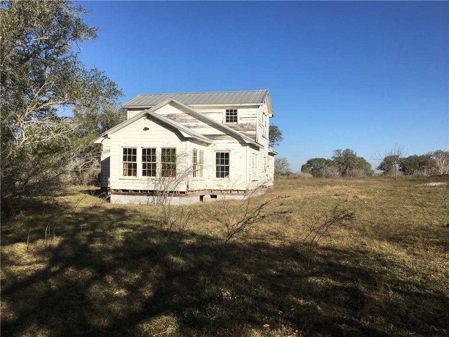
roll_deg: -1.2
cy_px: 168
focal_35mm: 29
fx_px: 376
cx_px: 224
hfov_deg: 61.7
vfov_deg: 48.2
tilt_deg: +0.6
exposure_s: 1/2331
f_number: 2.2
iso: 25
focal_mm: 4.15
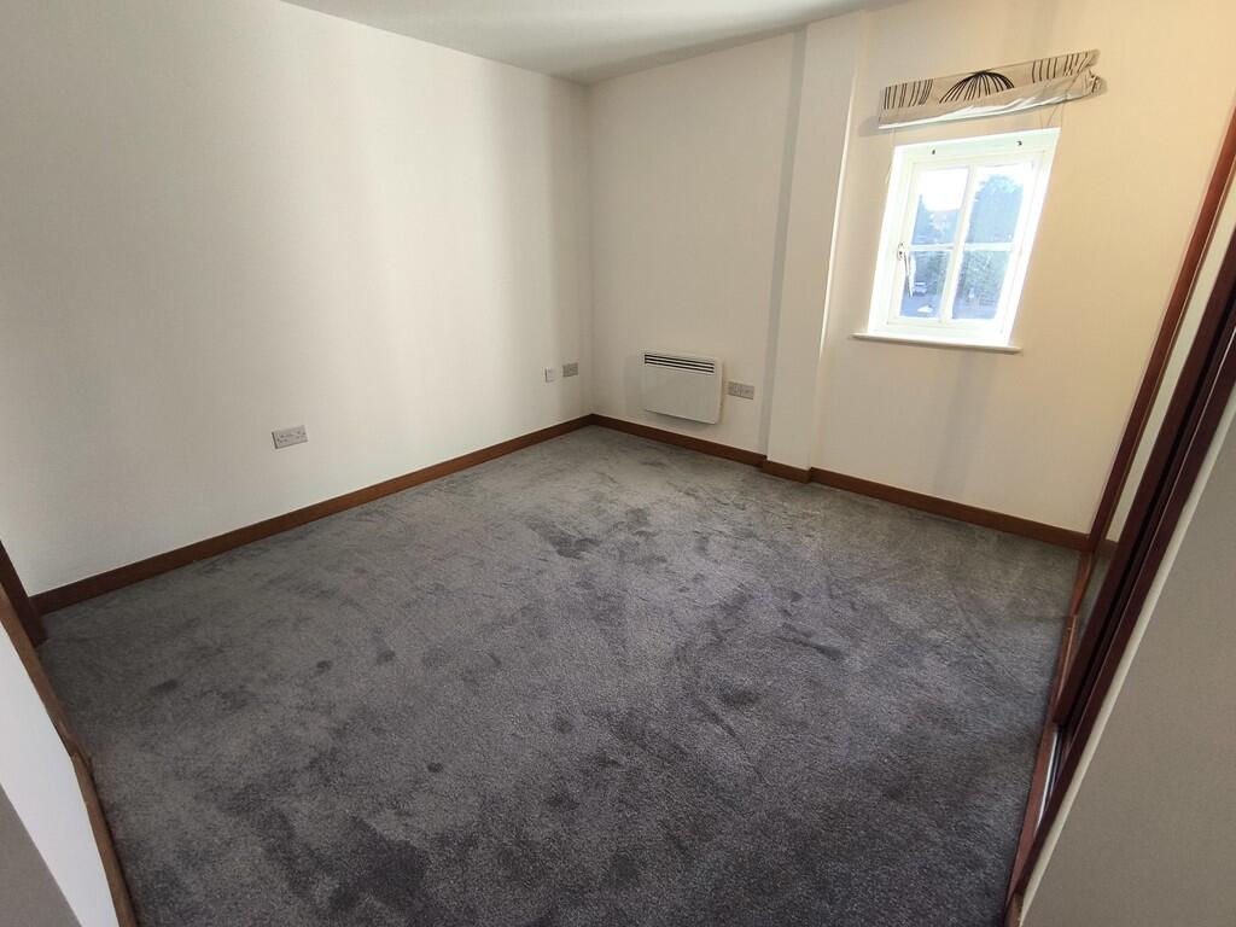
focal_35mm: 16
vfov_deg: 78.1
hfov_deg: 94.5
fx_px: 571
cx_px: 618
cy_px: 464
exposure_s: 1/50
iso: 100
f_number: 2.2
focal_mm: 1.65
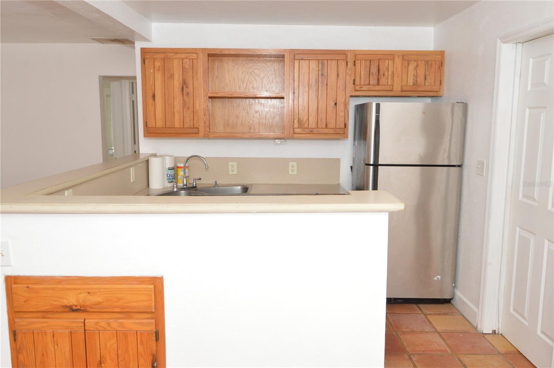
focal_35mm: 26
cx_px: 277
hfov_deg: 70.5
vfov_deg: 50.3
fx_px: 392
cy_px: 184
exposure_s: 1/60
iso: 800
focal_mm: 17
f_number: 9
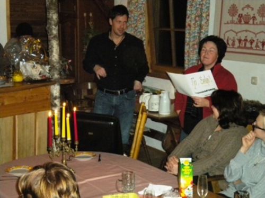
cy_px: 99
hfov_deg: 28.6
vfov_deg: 21.6
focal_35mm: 68
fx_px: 520
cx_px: 132
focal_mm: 12.3
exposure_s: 1/60
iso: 800
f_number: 4.6
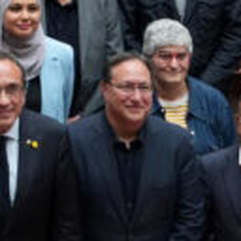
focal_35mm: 163
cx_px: -122
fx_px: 1284
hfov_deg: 10.4
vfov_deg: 10.5
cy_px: -60
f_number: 4
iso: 2500
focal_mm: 34
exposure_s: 1/160
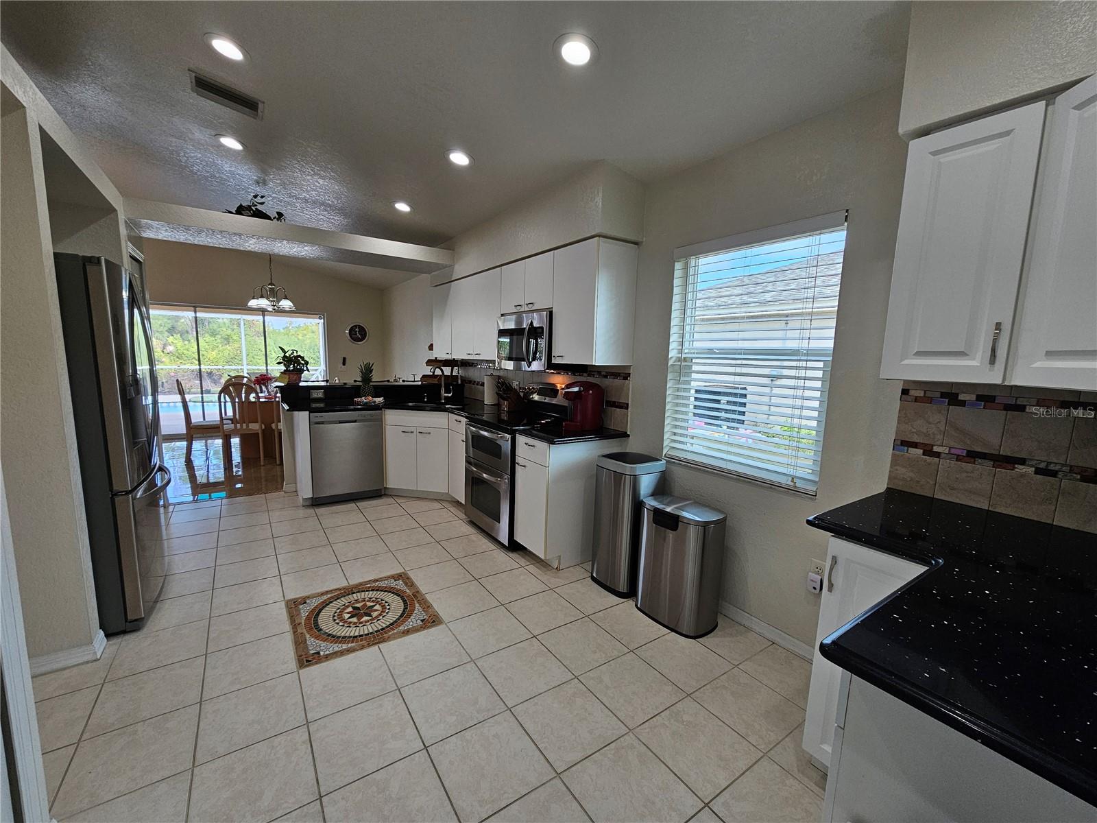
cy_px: 412
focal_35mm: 13
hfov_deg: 106.2
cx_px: 548
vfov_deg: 89.9
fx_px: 412
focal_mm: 2.2
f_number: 2.2
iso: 64
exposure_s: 1/120
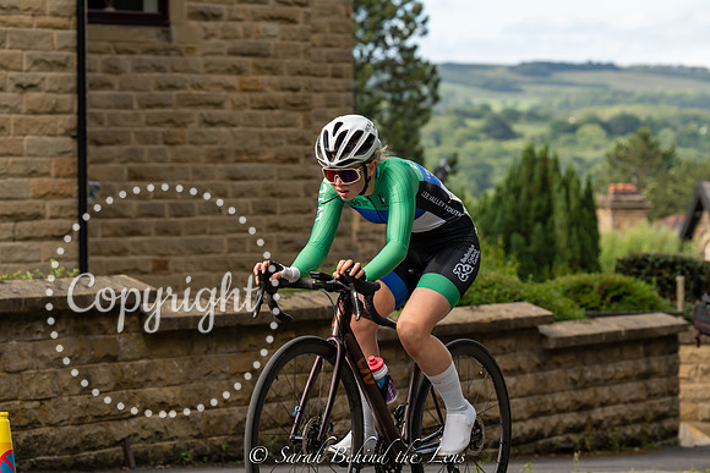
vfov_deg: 9.5
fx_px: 2860
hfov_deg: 14.2
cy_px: 236
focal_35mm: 145
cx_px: 355
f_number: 6.3
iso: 400
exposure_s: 1/640
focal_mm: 145
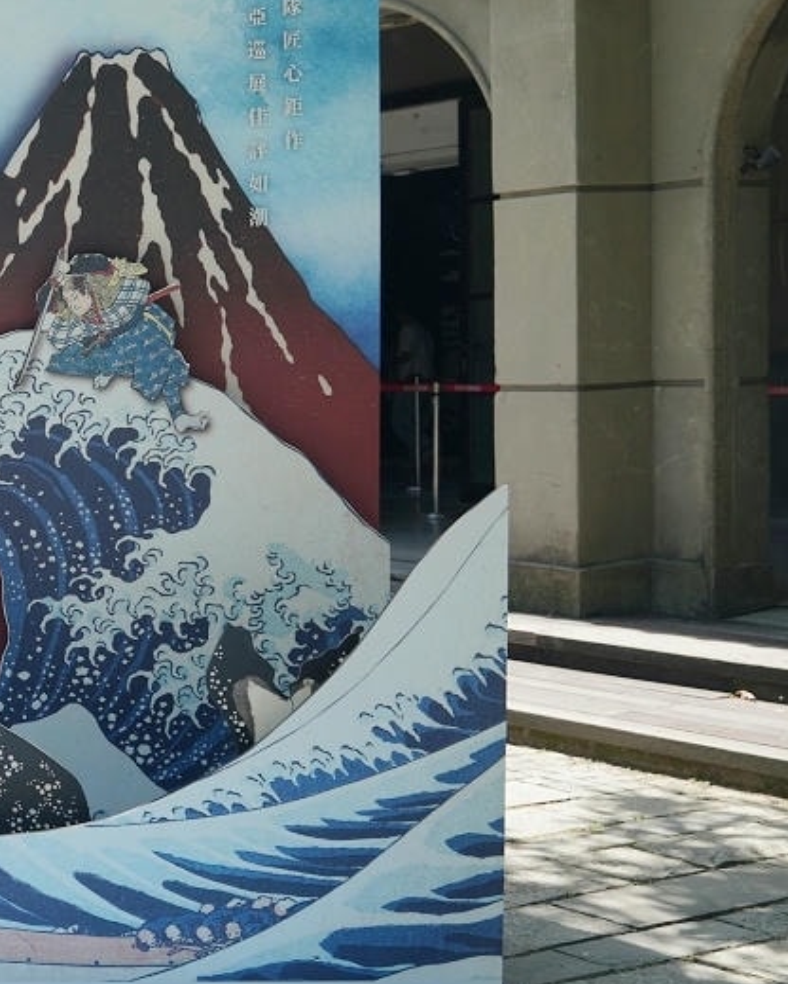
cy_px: 483
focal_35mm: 65
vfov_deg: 29.1
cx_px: -333
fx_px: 1895
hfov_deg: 20.6
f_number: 5
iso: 100
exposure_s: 1/100
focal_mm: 30
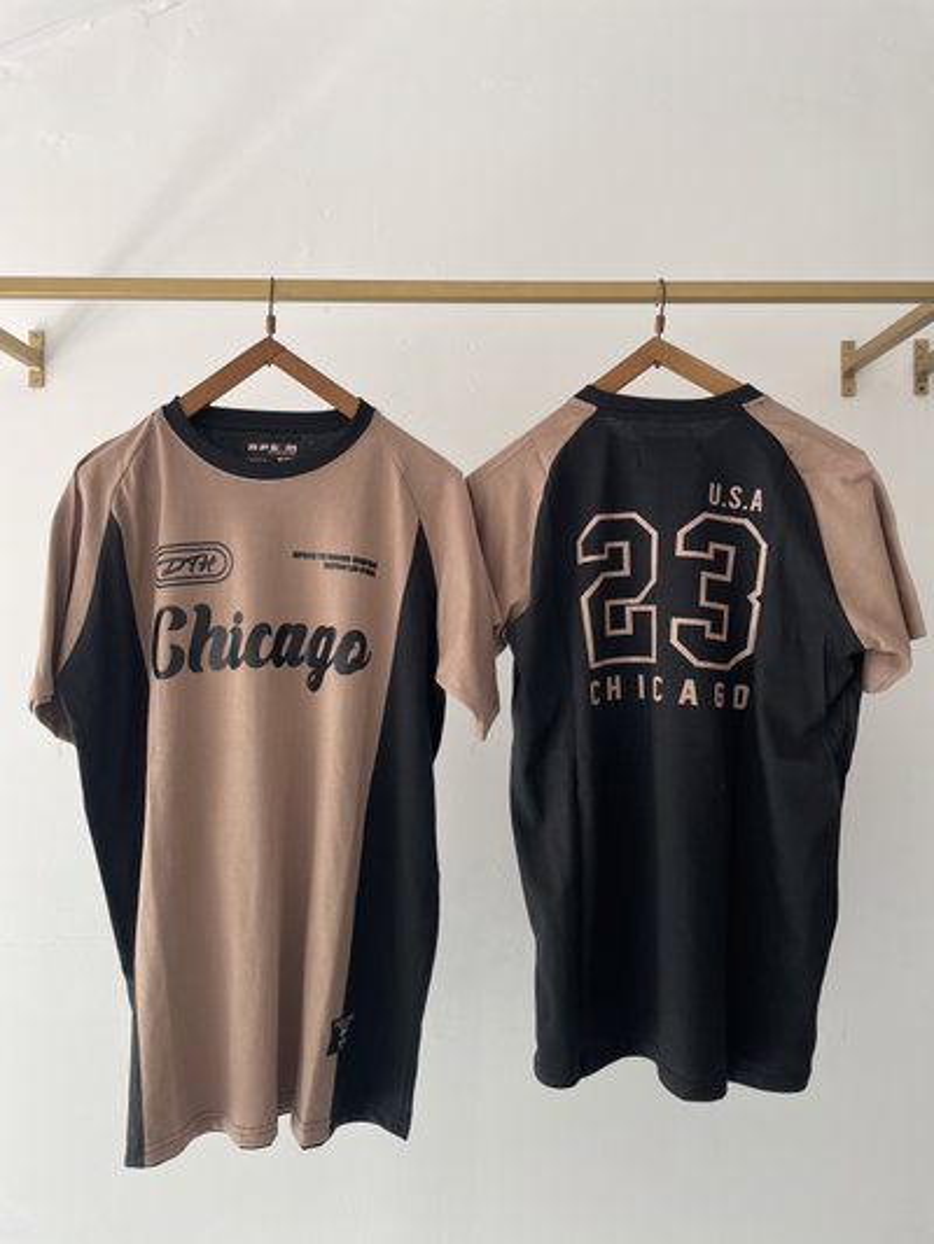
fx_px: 935
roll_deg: +0.2
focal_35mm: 26
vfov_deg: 67.3
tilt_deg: +1.7
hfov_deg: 53.1
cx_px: 467
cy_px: 622
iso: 80
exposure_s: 1/121
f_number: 1.6
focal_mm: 4.2
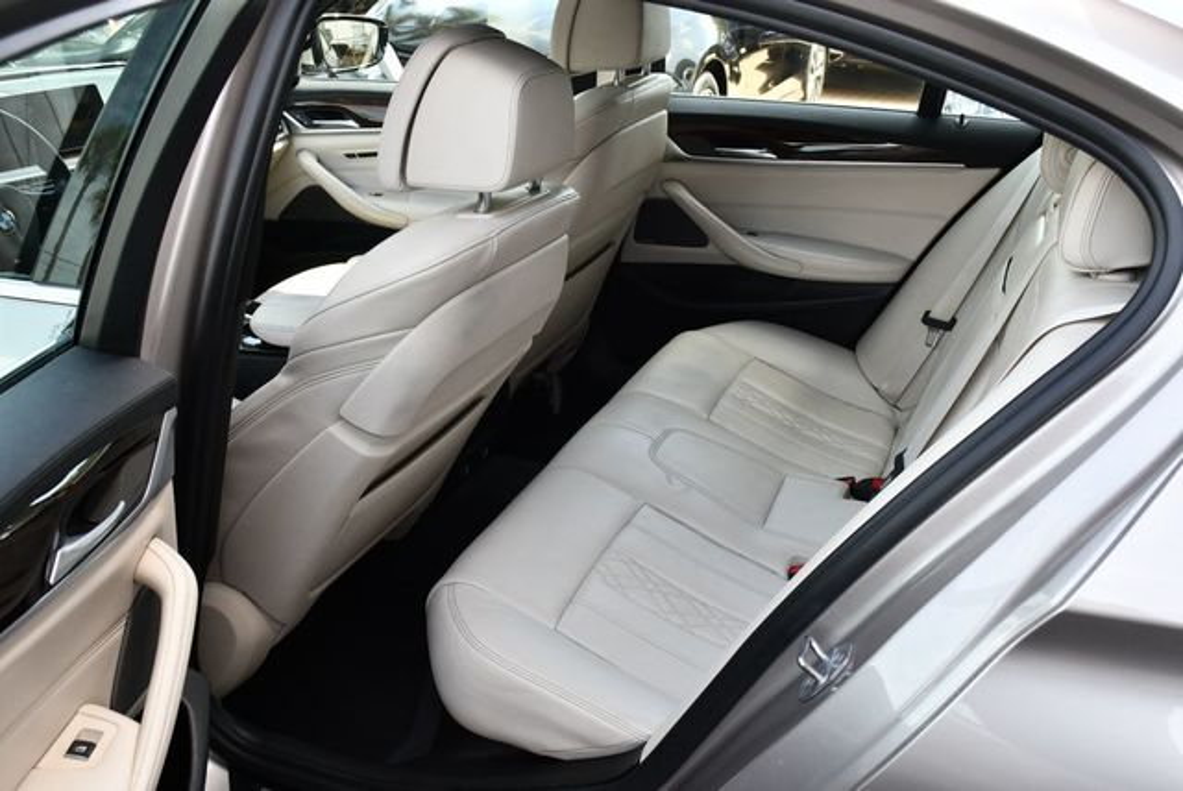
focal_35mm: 36
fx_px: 1184
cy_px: 396
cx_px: 592
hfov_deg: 53.1
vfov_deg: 36.9
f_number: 5
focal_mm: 18
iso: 400
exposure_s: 1/250
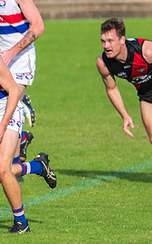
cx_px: -76
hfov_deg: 1.1
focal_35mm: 1236
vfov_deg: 1.7
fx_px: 8197
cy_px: 193
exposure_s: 1/3200
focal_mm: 450
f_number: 6
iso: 1000
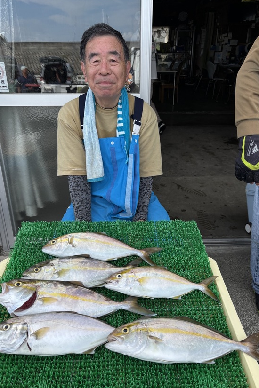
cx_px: 132
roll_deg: +0.0
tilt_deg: -24.3
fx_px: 302
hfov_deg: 46.4
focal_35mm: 28
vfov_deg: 65.5
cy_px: 188
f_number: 1.6
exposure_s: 1/1477
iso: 50
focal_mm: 5.96
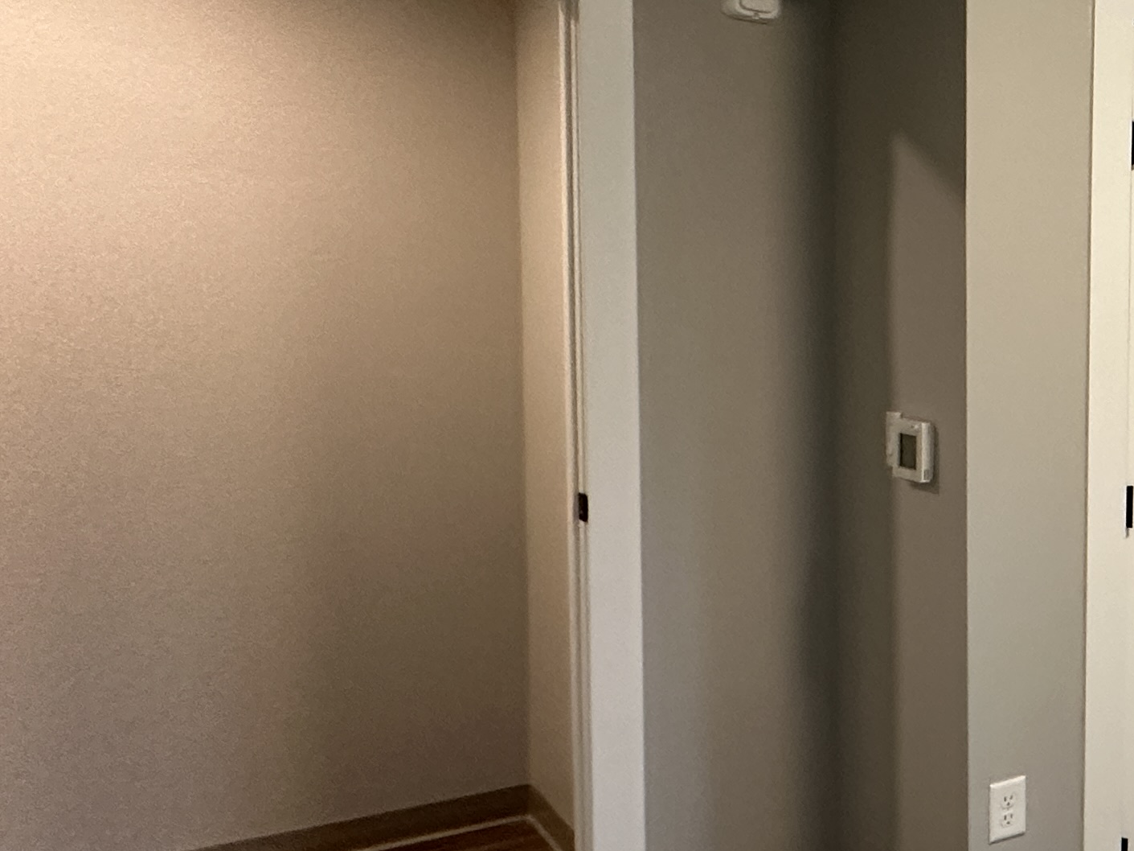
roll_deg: -2.7
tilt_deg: -2.5
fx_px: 1310
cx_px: 1595
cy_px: 405
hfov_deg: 31.2
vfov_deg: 35.9
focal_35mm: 40
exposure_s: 1/60
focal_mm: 2.22
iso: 250
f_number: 2.2
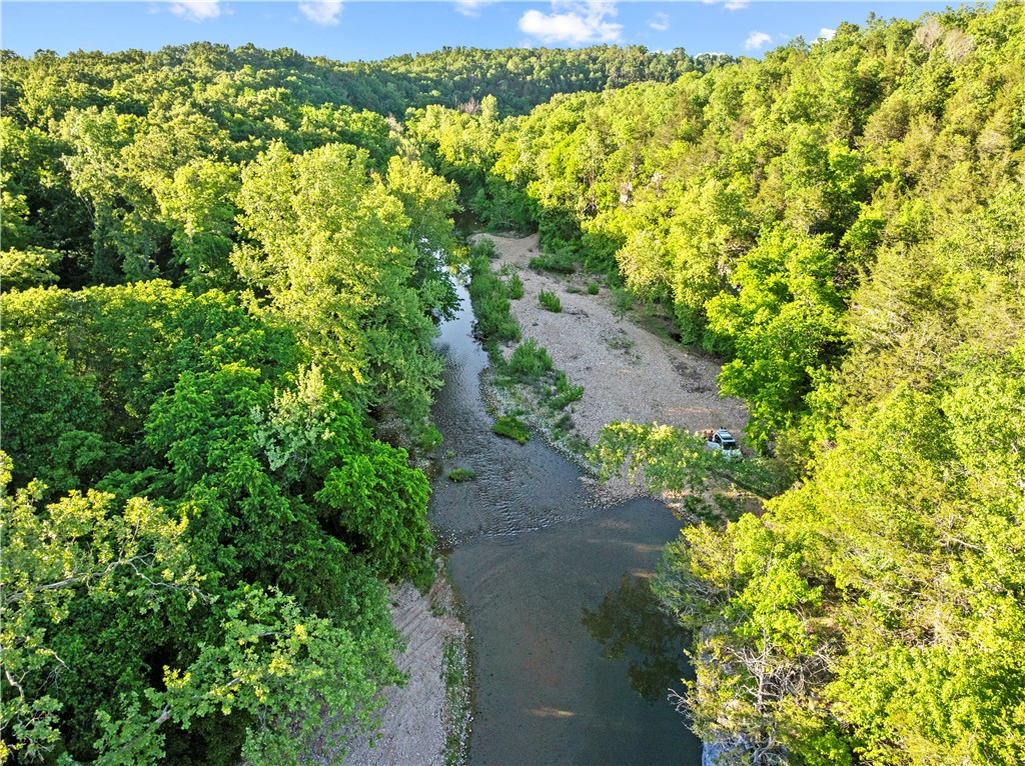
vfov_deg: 56.7
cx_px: 512
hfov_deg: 71.6
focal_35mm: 24
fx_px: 710
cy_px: 383
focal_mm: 12.29
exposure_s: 1/1000
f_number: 2.8
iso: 230
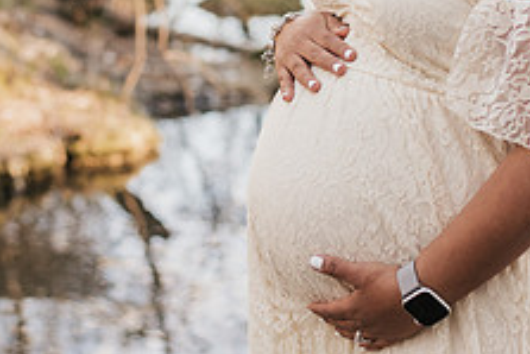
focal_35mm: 130
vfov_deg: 10.5
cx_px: 245
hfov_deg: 15.8
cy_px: -1
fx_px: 1915
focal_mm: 50
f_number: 2.8
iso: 400
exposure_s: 1/400
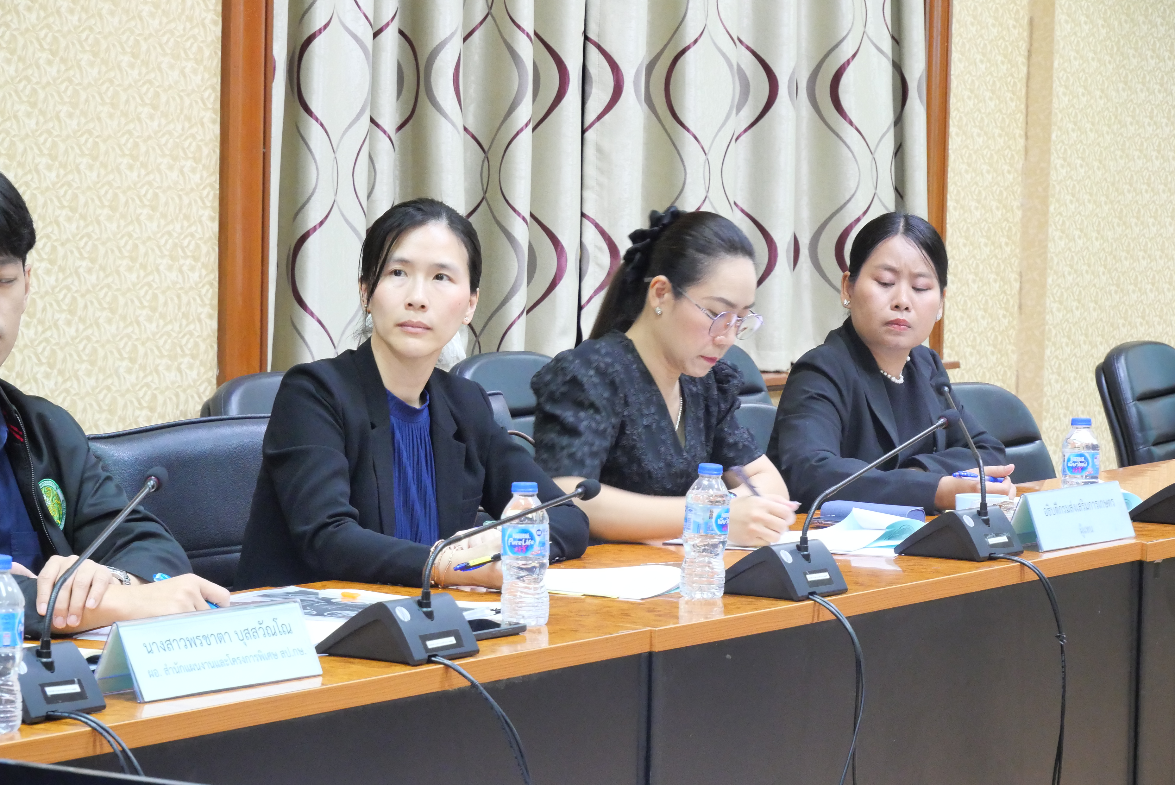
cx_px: 588
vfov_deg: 11.1
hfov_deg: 16.5
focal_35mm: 124
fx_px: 4050
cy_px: 392
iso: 3200
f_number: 5.6
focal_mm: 60
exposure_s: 1/13
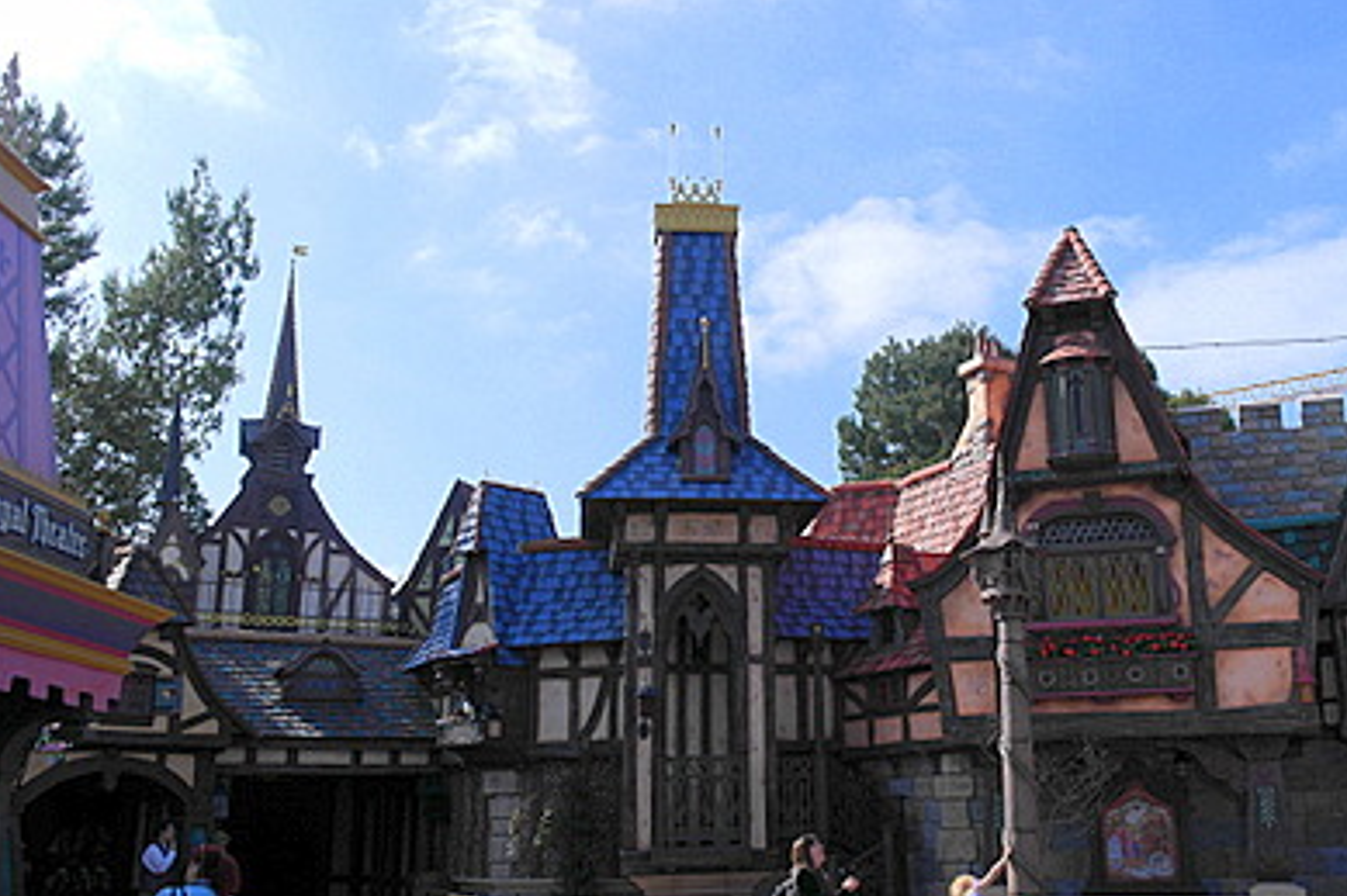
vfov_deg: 35.9
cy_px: 453
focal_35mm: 37
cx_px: 814
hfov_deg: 51.5
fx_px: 1384
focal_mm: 20
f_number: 7.1
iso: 100
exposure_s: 1/320
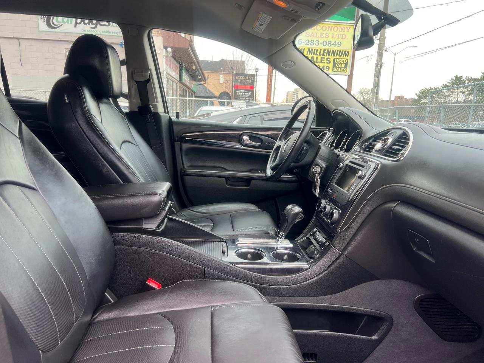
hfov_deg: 67.3
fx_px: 364
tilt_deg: -11.5
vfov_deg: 53.1
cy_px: 182
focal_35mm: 26
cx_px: 242
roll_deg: -2.1
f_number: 1.5
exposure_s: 1/121
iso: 50
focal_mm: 5.7
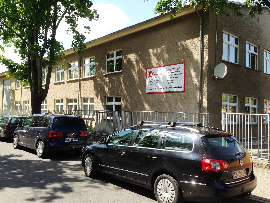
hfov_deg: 55.4
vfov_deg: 42.9
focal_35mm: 33
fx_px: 257
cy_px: 102
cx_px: 135
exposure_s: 1/686
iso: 50
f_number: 2.4
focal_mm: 4.12
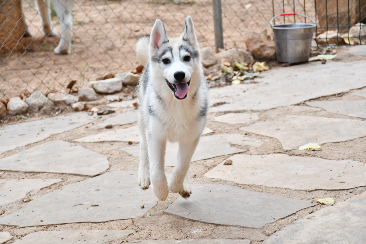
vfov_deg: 12.2
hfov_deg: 18.3
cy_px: 122
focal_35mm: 112
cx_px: 183
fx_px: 1139
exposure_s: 1/500
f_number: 5.6
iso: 400
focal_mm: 75
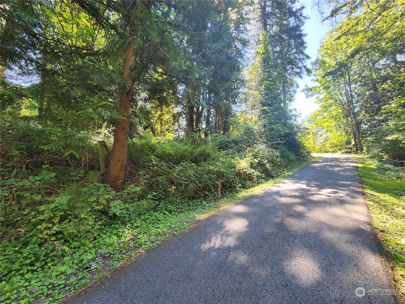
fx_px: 152
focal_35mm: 13
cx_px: 202
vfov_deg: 89.9
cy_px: 152
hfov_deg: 106.2
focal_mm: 2.2
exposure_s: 1/120
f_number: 2.2
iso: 100
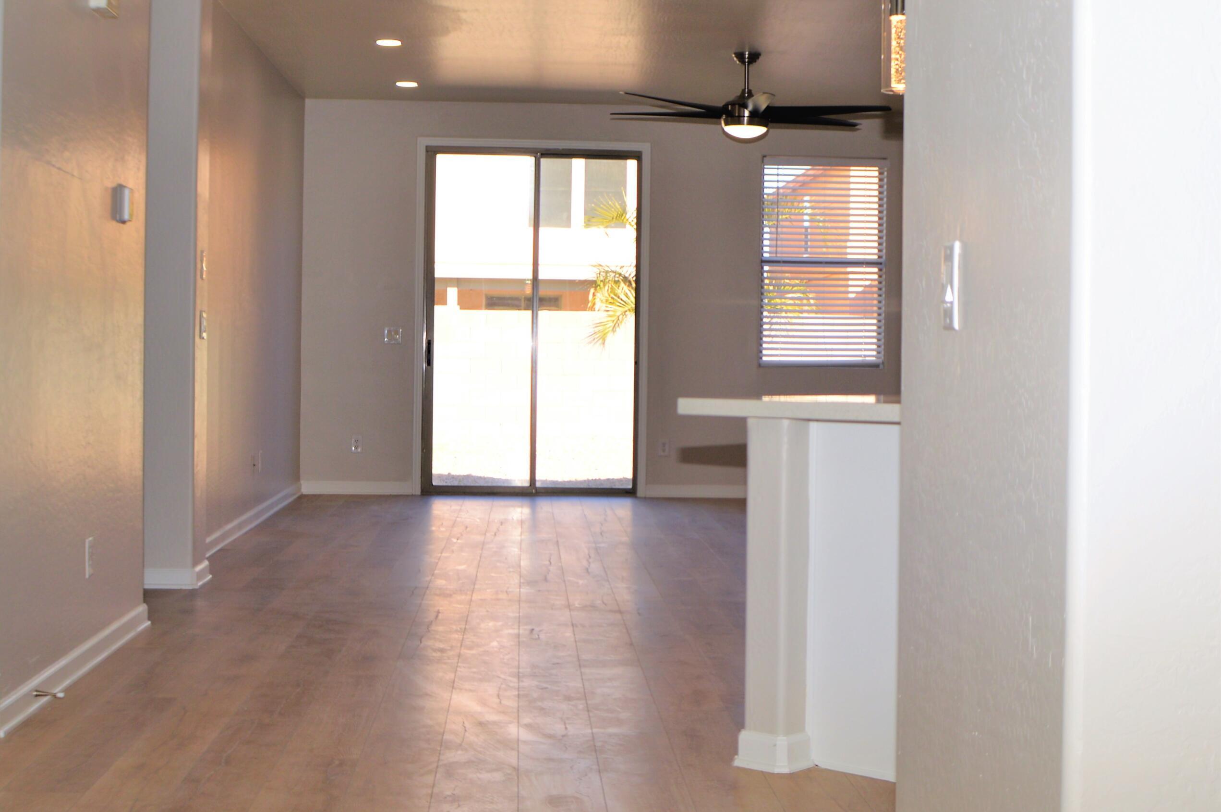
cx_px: 505
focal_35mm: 46
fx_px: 1559
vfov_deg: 29.2
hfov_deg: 42.6
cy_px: 379
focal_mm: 26
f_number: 5
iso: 100
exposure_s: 1/100
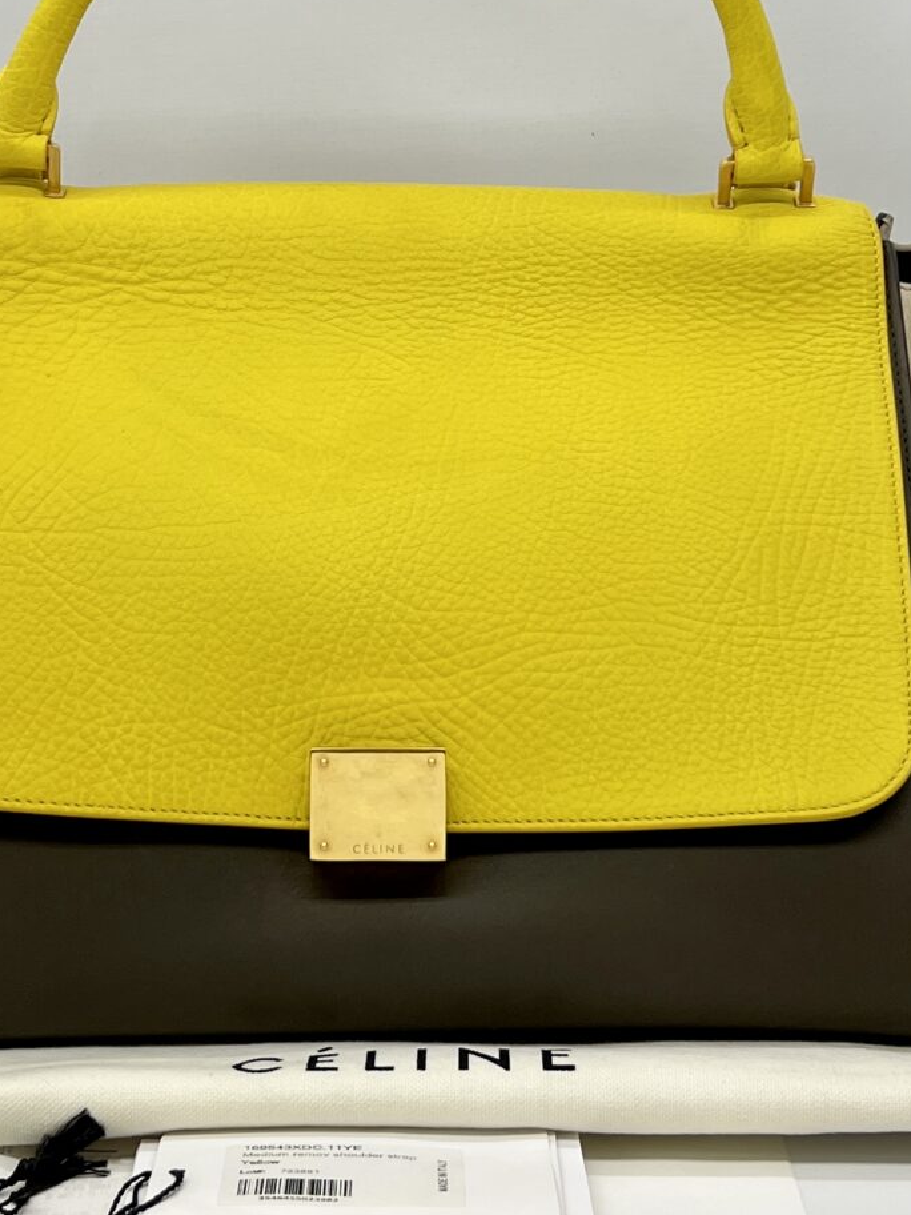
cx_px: 376
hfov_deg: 20.1
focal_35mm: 73
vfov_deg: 26.6
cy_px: 429
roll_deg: +0.7
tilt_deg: -10.1
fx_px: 2562
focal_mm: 5.7
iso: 40
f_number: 1.5
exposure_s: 1/212
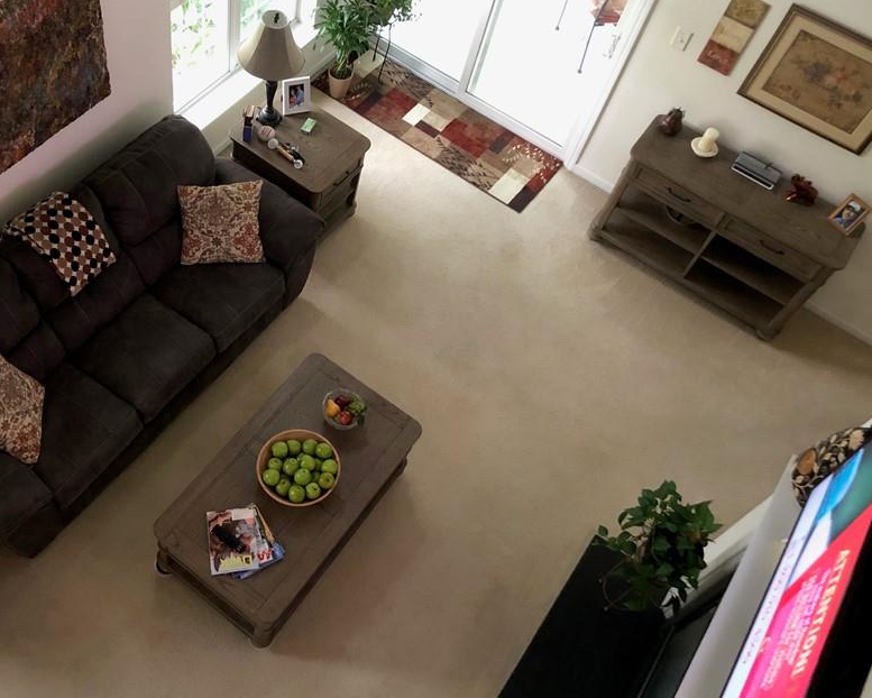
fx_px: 929
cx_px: 306
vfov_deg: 41.1
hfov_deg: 49.6
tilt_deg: -56.7
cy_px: 321
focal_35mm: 36
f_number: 1.8
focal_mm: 4
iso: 80
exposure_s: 1/5
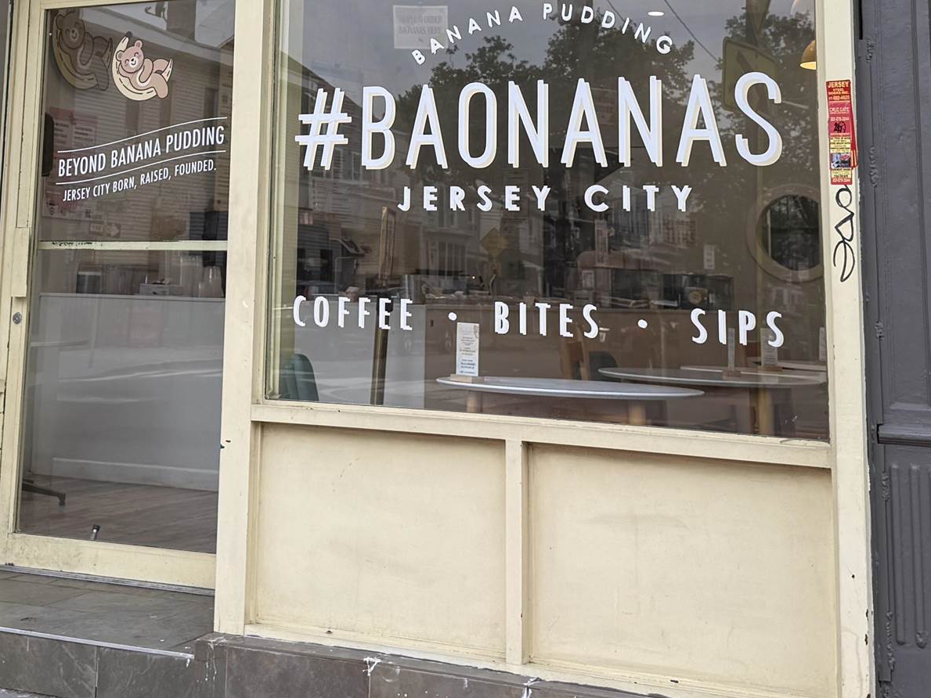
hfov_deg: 31.0
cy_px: -1
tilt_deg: +10.2
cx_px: 314
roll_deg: -1.6
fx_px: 1668
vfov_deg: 22.7
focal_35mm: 62
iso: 80
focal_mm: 6.76
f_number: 1.78
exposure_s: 1/341
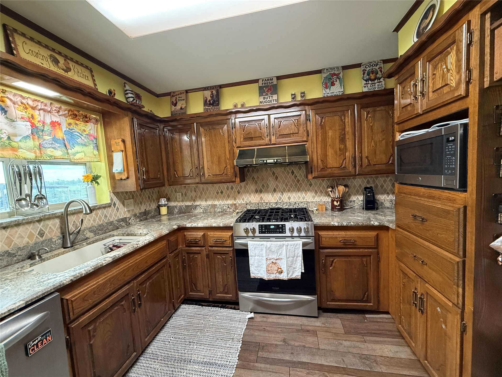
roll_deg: +3.4
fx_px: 203
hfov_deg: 102.1
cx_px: 251
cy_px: 188
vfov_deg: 85.7
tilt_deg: -4.2
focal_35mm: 14
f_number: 2.2
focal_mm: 2.22
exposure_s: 1/60
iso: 500
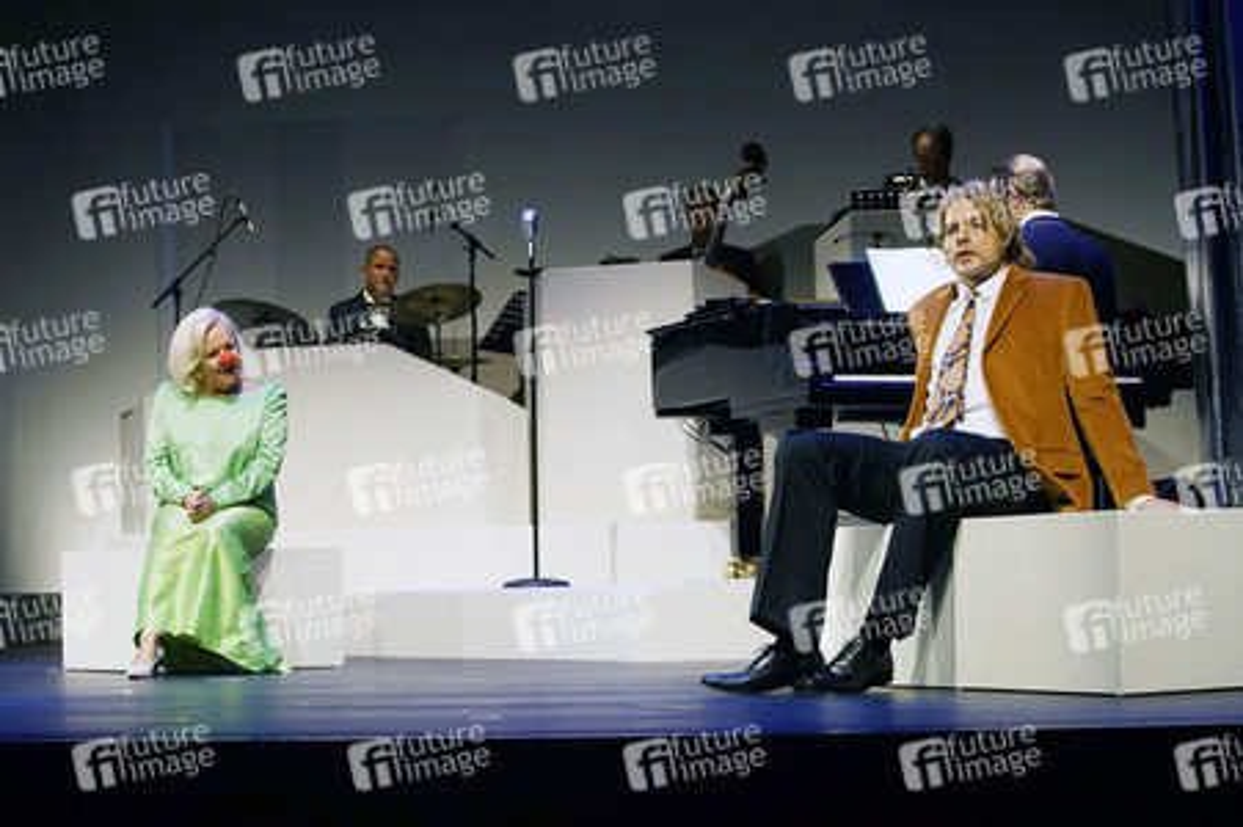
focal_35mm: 70
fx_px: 2415
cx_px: 622
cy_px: 414
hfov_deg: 28.9
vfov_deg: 19.4
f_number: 5.6
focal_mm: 70
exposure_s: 1/200
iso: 1600
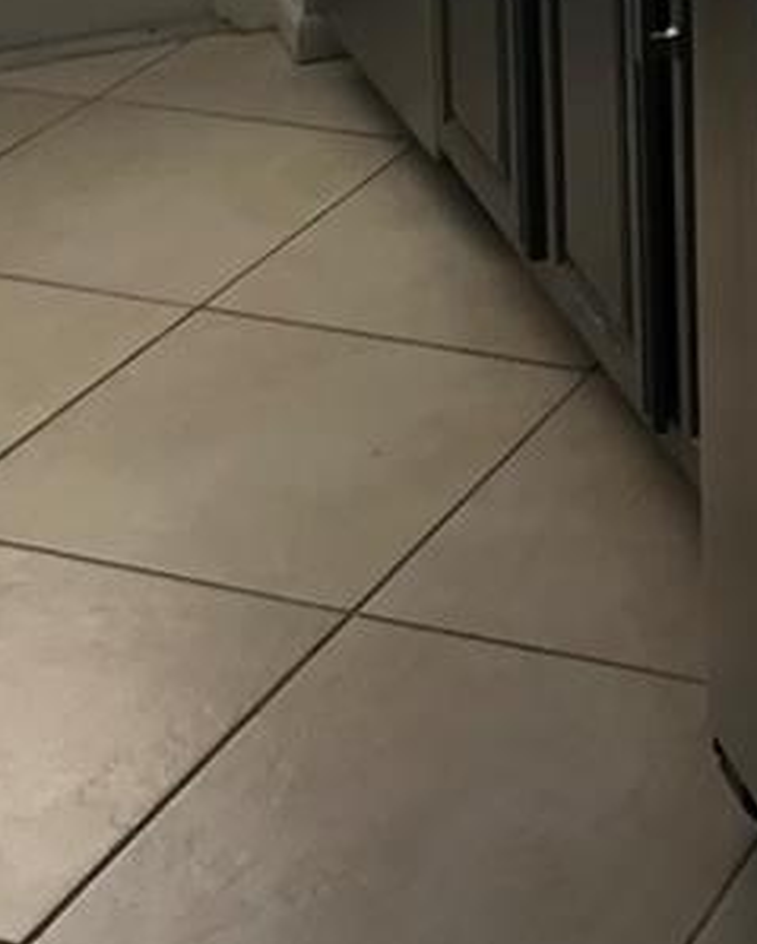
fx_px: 3076
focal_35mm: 110
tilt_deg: -5.8
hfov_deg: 13.6
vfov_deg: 15.3
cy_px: -706
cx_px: 931
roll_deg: +1.6
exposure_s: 1/60
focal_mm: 3.99
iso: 32
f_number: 1.8
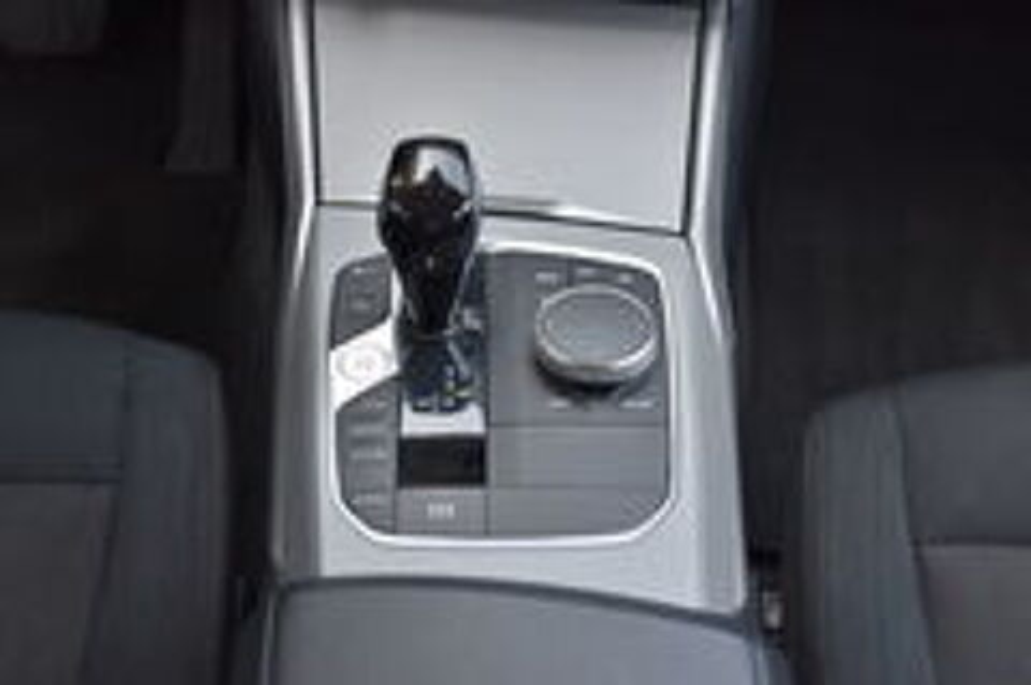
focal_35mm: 45
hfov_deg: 43.6
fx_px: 1287
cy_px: 342
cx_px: 516
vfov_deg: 29.8
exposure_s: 1/60
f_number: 4
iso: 400
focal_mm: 30
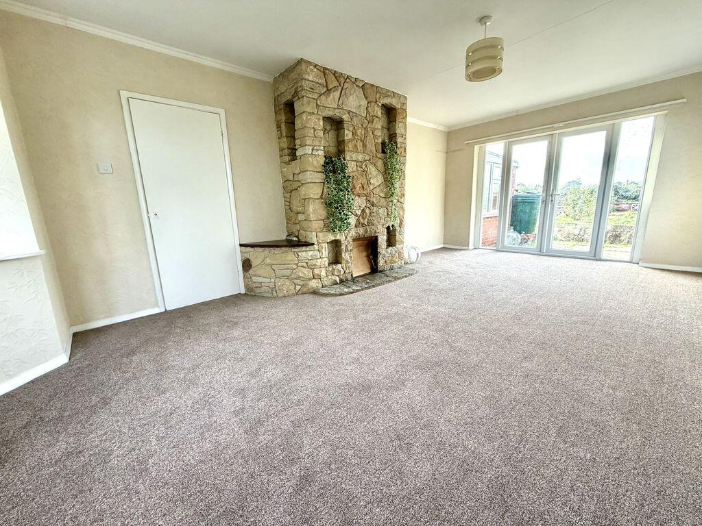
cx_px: 351
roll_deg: +2.1
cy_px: 263
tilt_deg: -11.5
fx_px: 284
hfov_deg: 102.1
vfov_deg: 85.7
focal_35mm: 14
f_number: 2.2
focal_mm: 2.22
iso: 160
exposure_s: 1/121
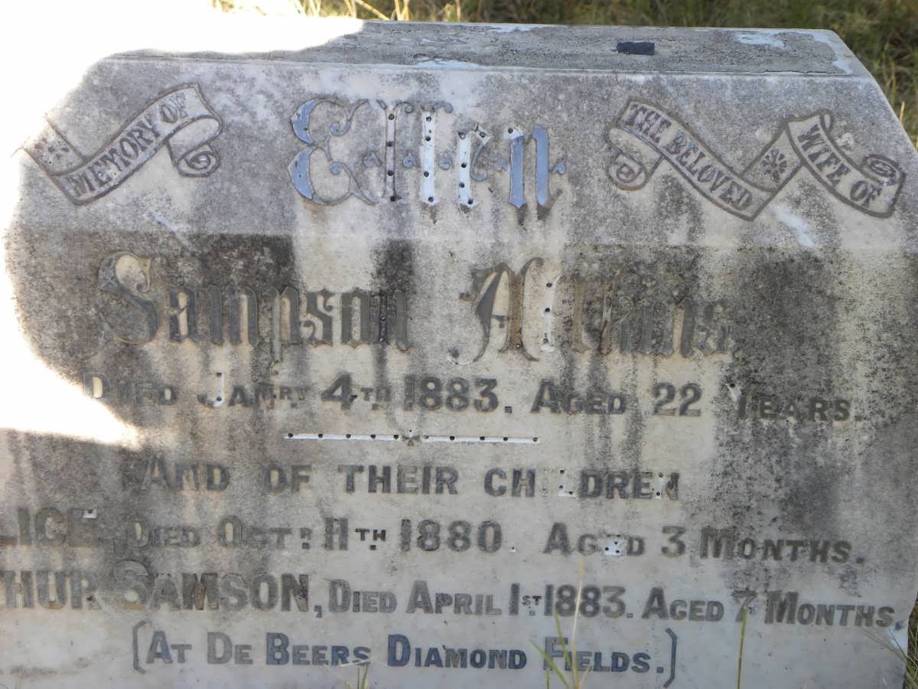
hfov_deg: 29.4
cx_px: 459
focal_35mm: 66
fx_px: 1750
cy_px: 344
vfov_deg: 22.3
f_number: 3.5
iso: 64
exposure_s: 1/73.7
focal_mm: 11.8
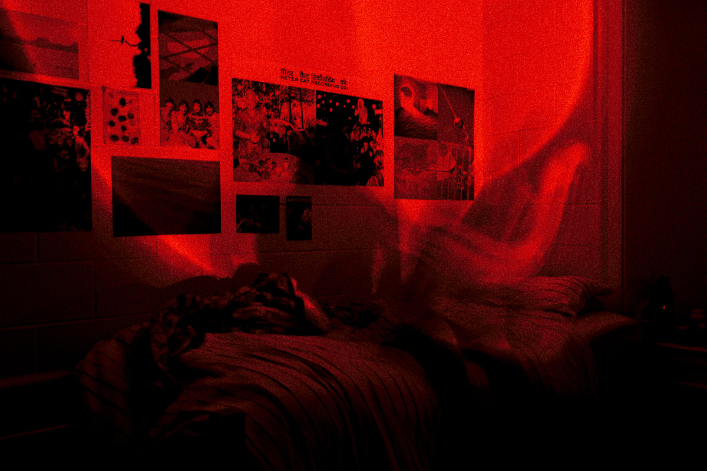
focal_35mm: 33
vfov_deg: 40.0
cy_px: 236
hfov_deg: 57.2
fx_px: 648
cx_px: 354
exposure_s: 1
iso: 100
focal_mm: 22
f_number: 4
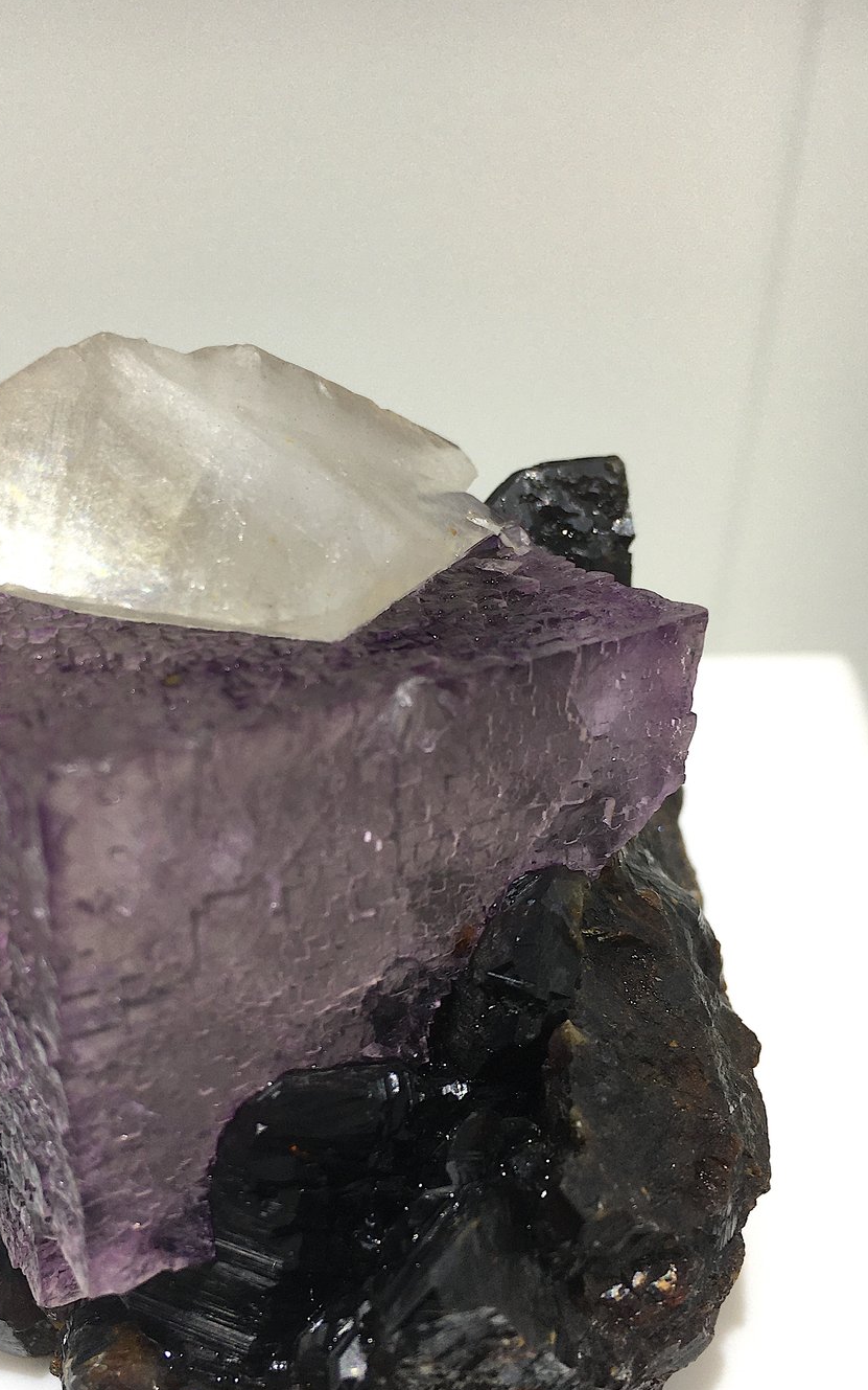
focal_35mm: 37
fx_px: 1400
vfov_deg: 52.5
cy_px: 815
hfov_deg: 34.1
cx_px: 277
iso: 25
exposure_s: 1/60
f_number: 2.2
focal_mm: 4.15
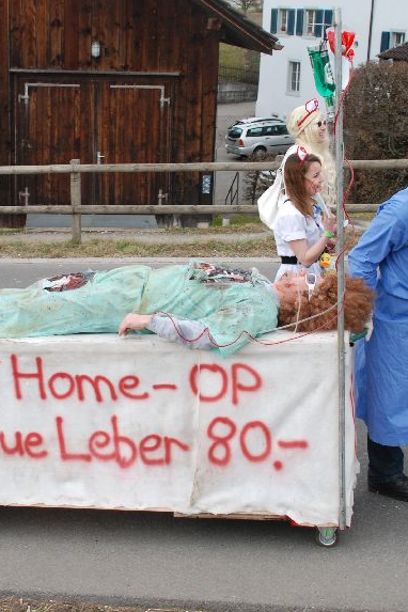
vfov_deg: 33.9
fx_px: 1003
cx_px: 175
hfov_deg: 23.0
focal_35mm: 59
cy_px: 277
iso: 200
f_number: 5
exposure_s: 1/100
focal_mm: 22
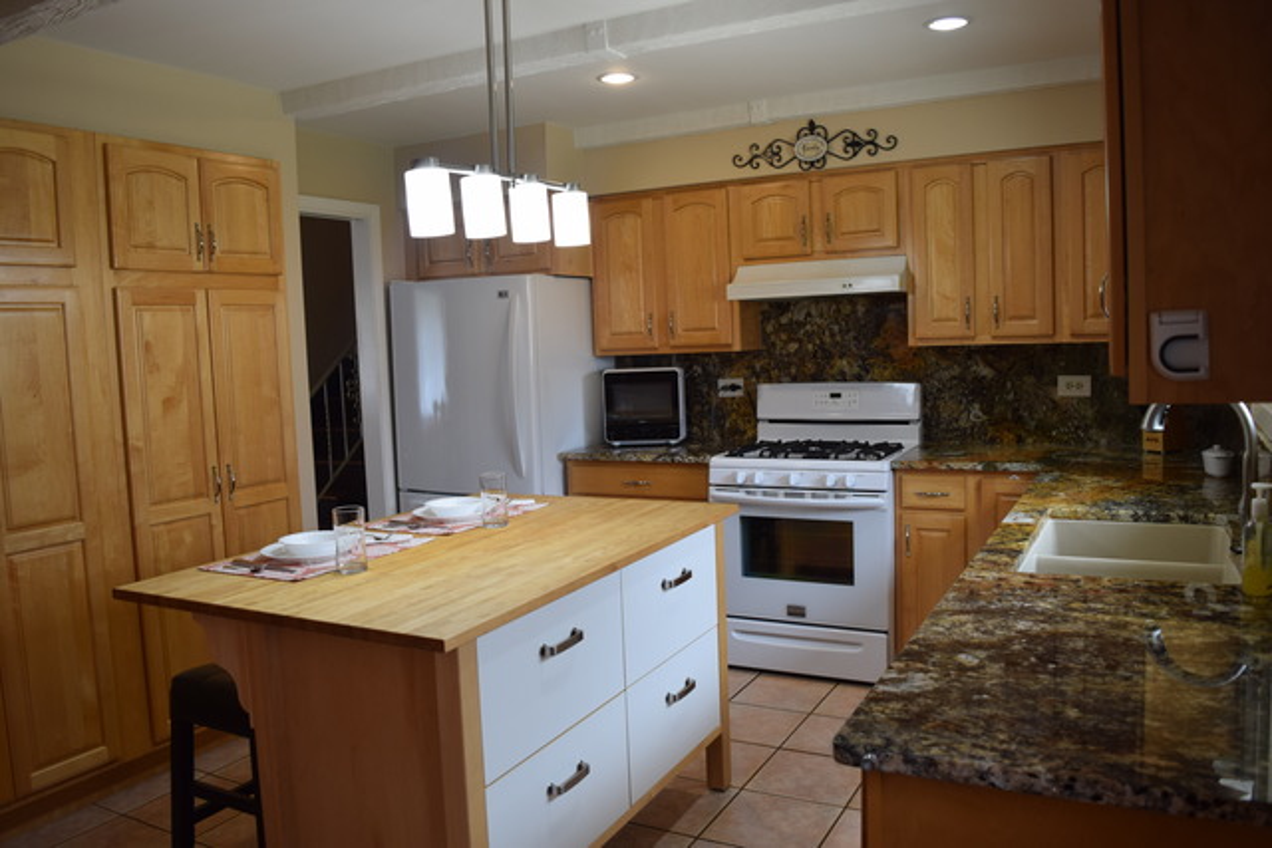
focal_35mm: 27
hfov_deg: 67.4
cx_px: 636
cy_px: 424
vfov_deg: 48.0
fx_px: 954
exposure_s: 1/80
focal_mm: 18
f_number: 4.5
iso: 400
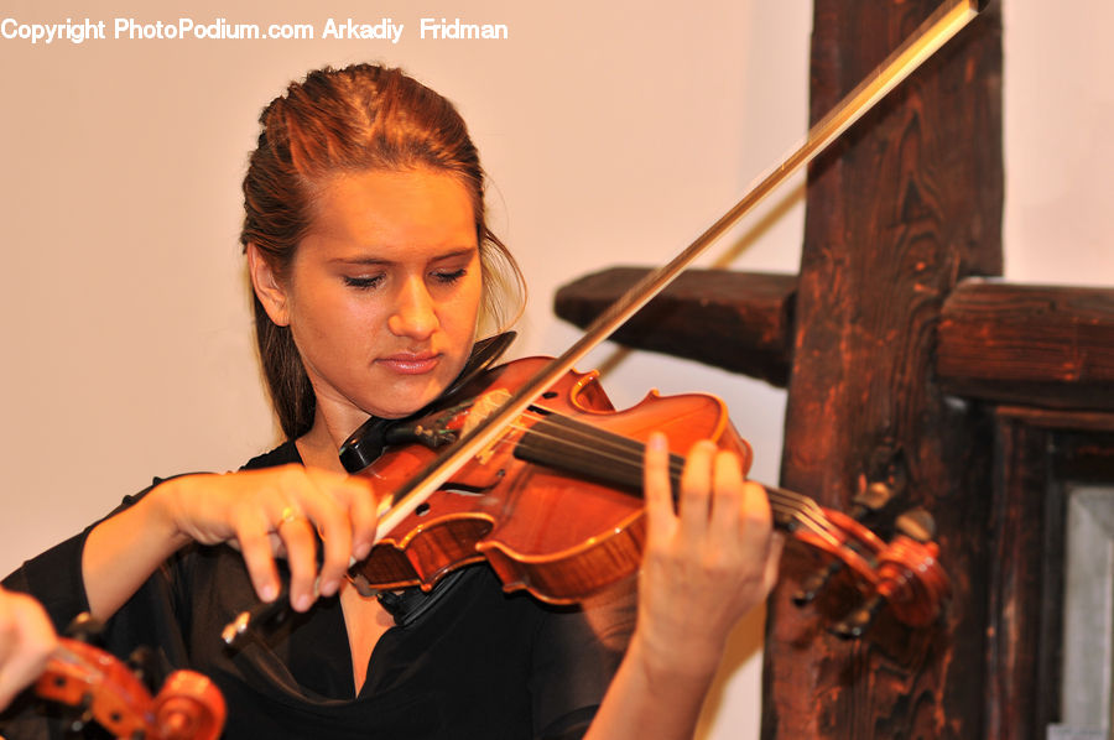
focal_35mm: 128
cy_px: 370
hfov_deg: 16.1
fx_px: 3941
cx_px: 557
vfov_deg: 10.7
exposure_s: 1/60
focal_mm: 85
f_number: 3.2
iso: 200
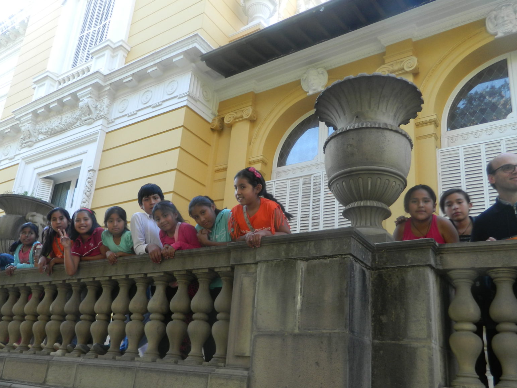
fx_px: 463
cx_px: 225
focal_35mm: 31
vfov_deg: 45.3
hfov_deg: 58.2
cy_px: 225
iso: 80
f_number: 3.1
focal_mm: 4.5
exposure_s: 1/50
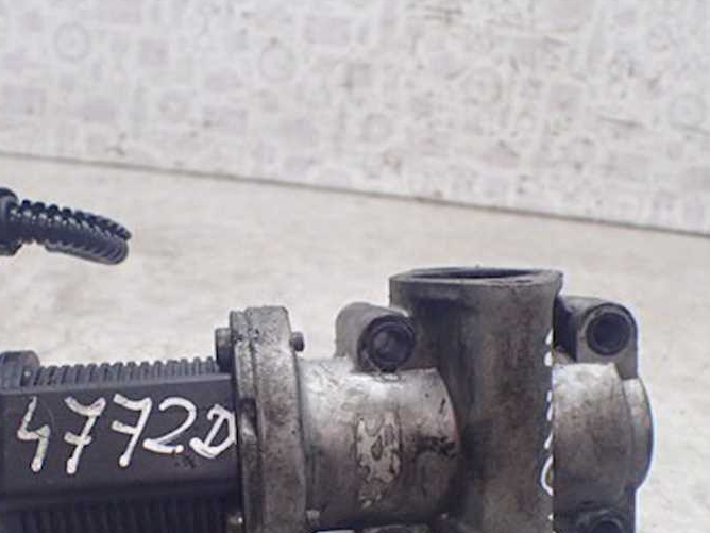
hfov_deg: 41.0
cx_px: 278
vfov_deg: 31.2
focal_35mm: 46
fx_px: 943
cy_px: 376
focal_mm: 5.5
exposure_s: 1/125
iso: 500
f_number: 2.3
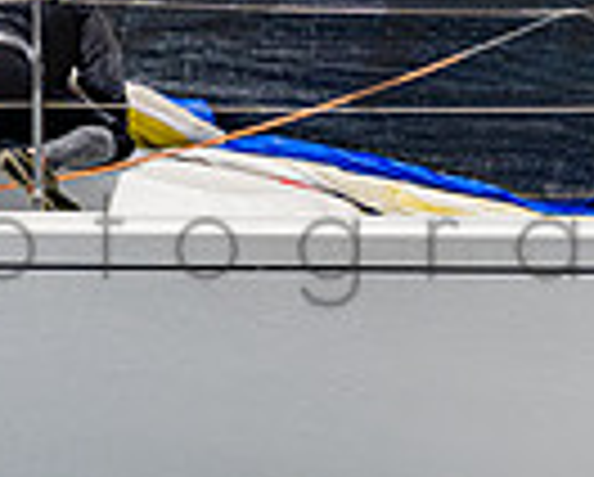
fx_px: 10634
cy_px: -295
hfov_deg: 3.2
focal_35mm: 604
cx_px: 1084
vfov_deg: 2.6
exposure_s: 1/1000
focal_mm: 115
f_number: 6.3
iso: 250
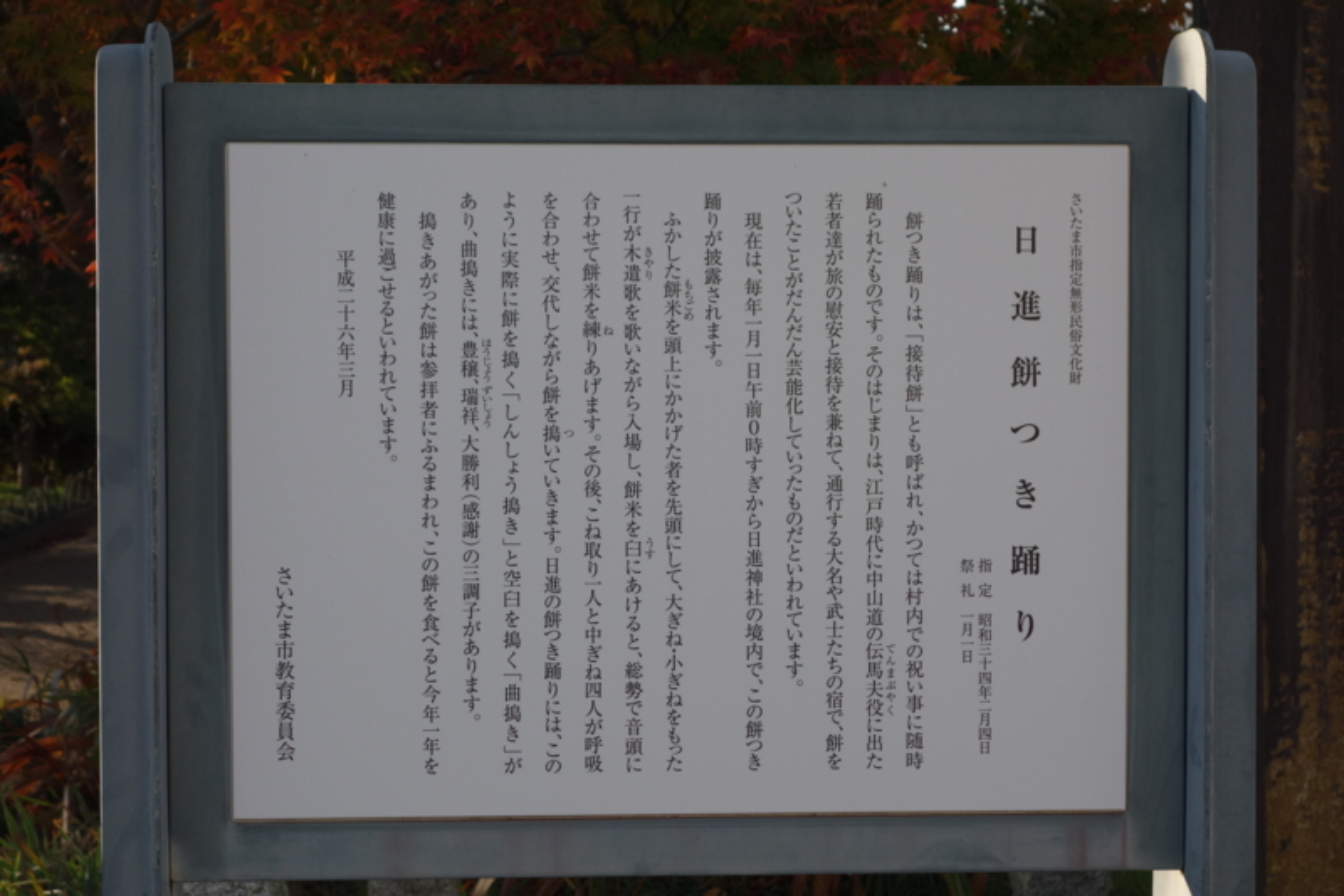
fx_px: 2687
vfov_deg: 18.9
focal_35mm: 72
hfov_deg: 28.1
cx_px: 672
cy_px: 448
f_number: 5.6
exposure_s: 1/320
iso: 125
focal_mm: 26.57
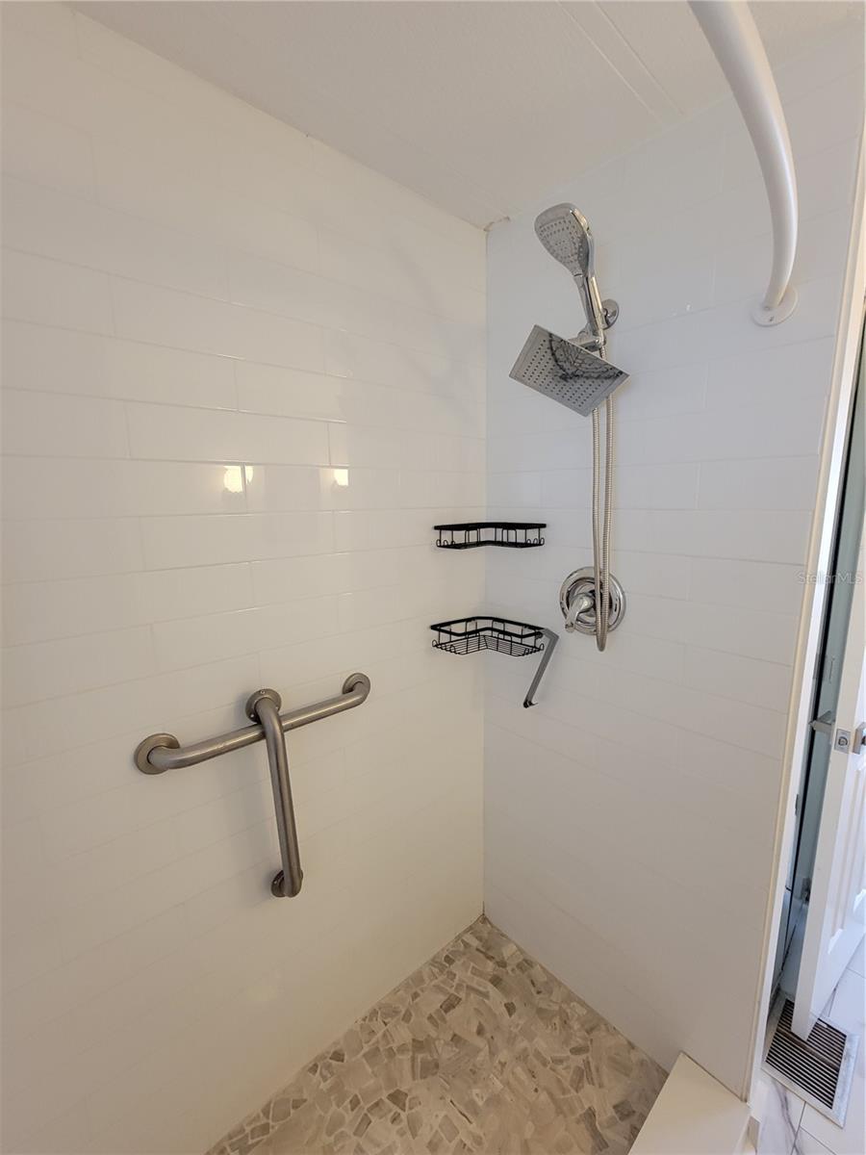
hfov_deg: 89.9
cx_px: 433
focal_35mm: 13
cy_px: 578
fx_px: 434
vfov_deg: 106.2
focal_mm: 2.2
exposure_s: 1/60
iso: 160
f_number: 2.2
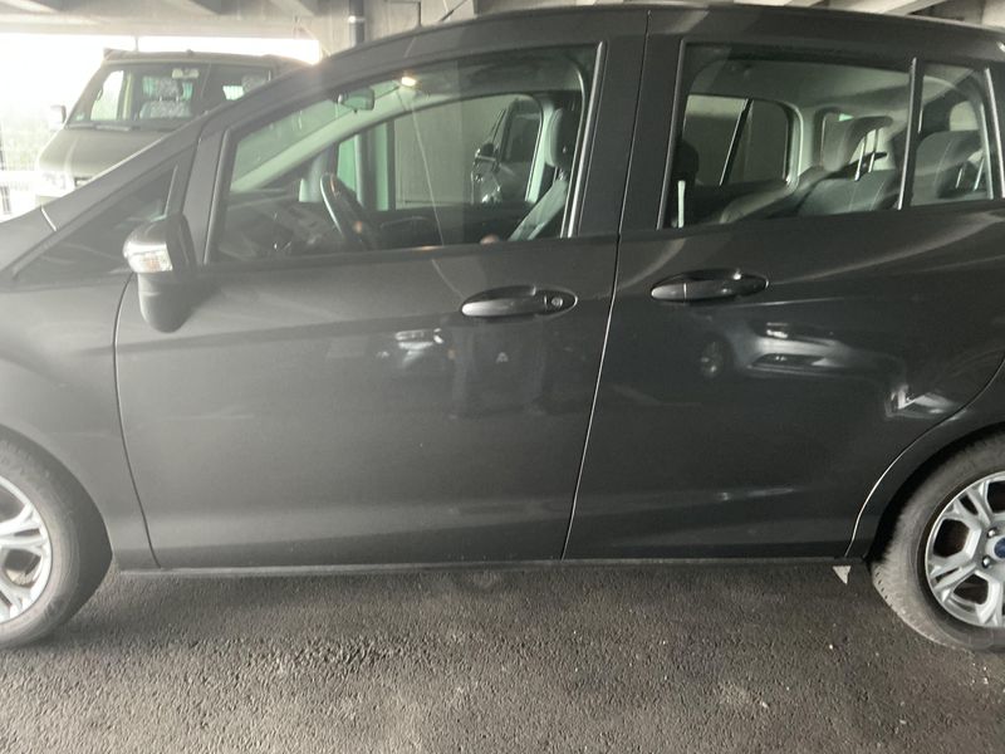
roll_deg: -1.3
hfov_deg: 63.4
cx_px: 502
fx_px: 813
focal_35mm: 28
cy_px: 377
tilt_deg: -18.7
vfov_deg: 49.7
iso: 500
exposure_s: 1/30
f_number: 1.8
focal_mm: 3
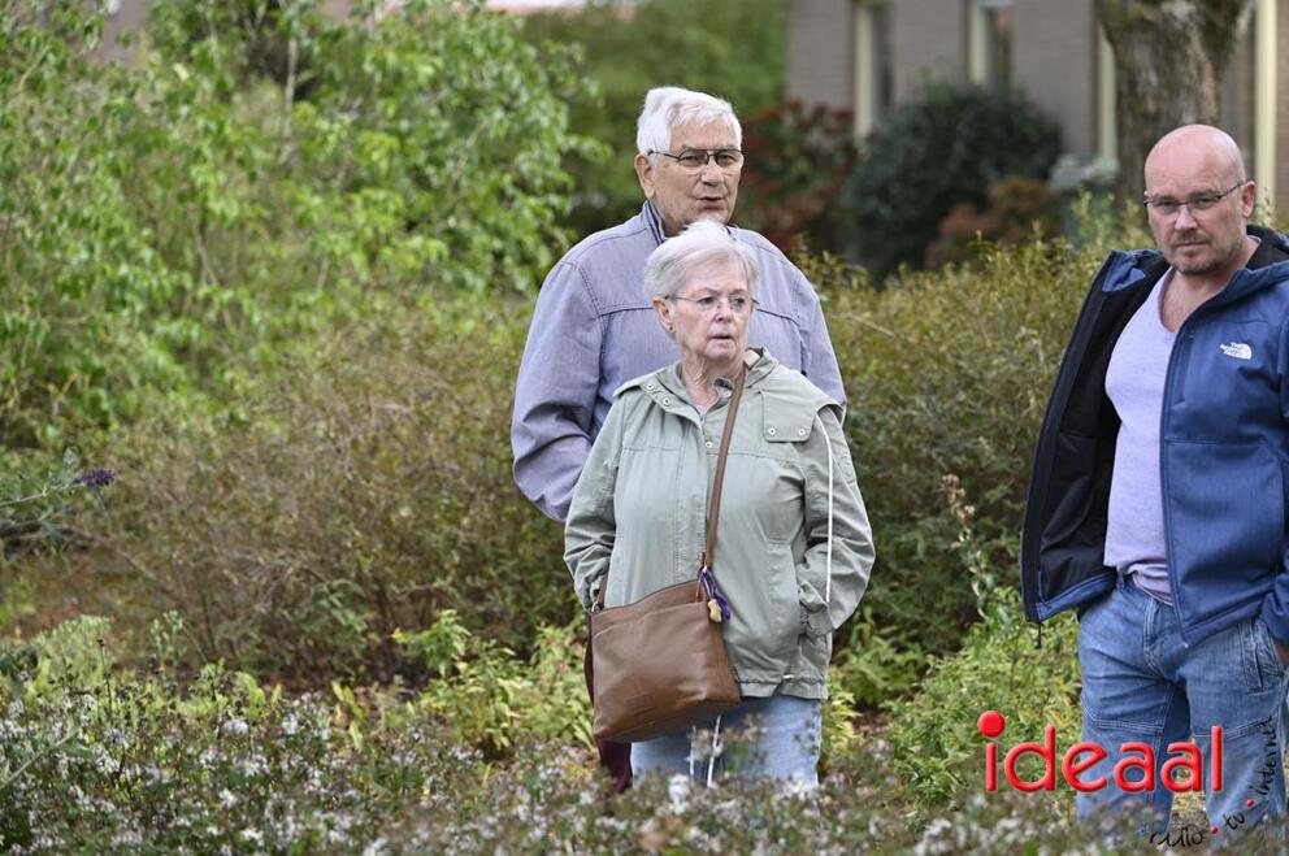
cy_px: 428
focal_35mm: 170
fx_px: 6080
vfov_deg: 8.1
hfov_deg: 12.1
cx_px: 644
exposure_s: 1/400
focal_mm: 170
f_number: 4.8
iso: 320
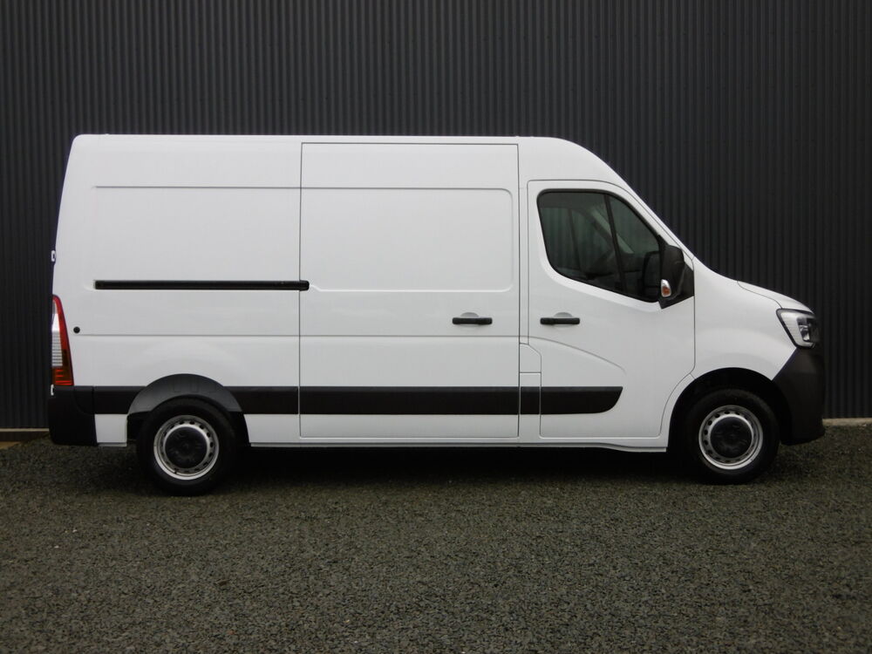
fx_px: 1083
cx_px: 436
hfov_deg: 43.9
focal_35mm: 43
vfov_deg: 33.6
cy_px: 327
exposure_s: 1/125
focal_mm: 7.7
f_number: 3.8
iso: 100
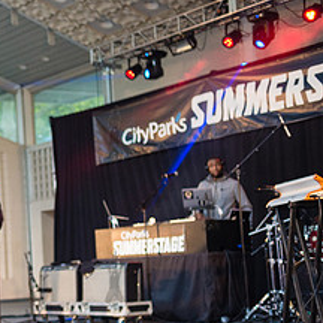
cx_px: -79
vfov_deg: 21.6
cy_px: 204
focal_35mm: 80
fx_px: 845
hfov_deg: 20.1
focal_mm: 35
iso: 2000
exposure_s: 1/400
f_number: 2.8
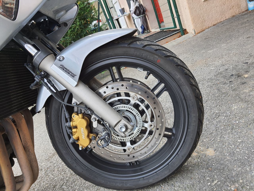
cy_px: 96
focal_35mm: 26
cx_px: 127
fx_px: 191
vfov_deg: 53.1
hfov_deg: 67.3
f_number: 1.7
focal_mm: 4.32
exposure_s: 1/140
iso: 50
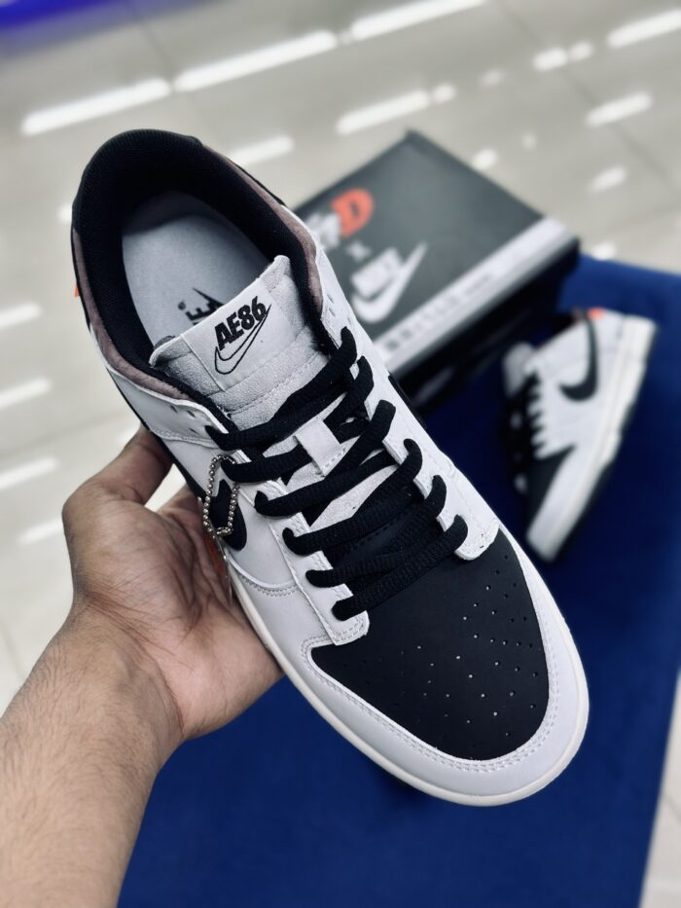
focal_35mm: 48
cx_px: 340
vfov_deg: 39.7
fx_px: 1259
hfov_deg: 30.3
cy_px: 454
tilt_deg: -52.8
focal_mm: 6.86
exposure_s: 1/100
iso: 80
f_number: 1.78
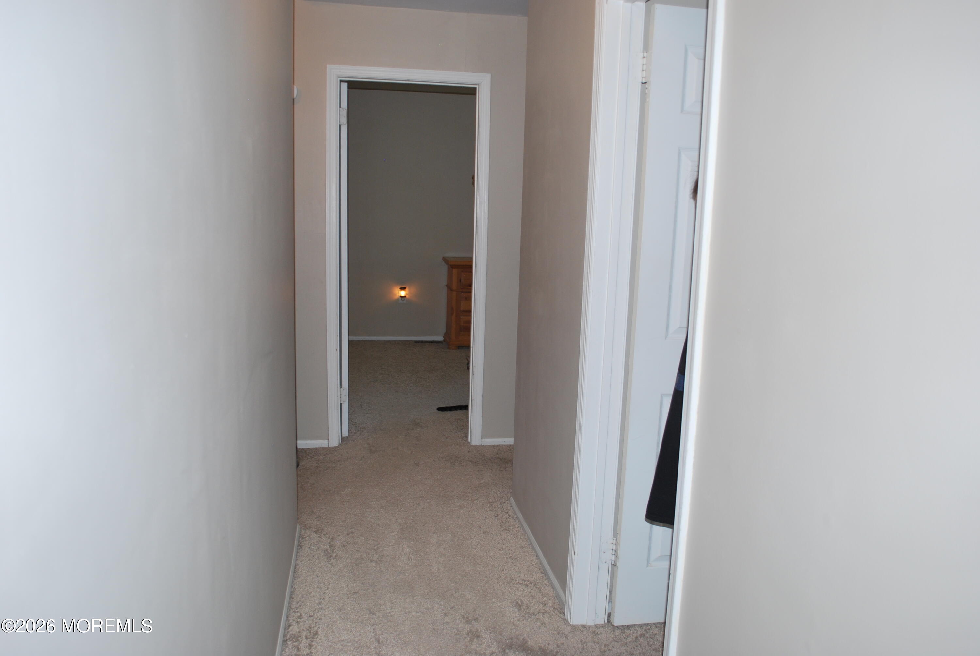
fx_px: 736
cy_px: 328
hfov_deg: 67.3
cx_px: 490
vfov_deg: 48.0
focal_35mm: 27
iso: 200
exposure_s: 1/60
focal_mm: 18
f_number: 3.5
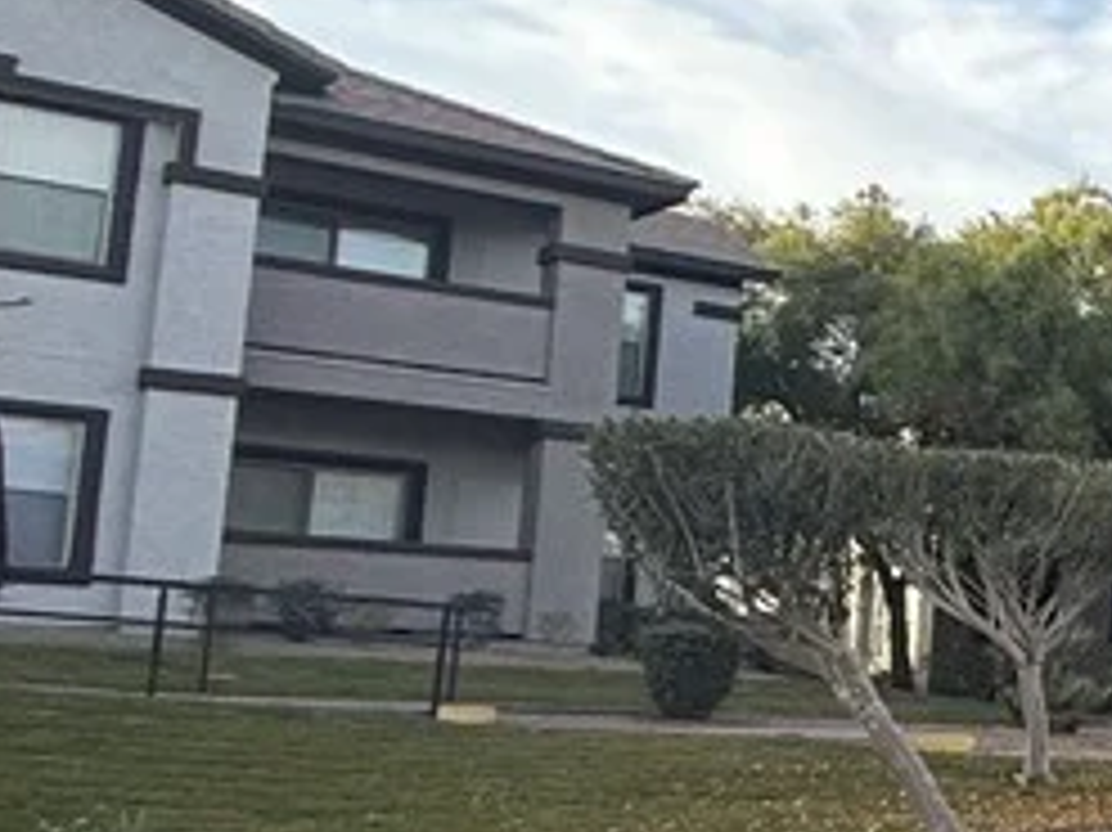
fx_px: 1862
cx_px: 2116
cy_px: 558
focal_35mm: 58
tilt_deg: +5.2
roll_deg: -2.2
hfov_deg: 20.3
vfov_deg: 25.1
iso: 50
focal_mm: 2.22
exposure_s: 1/664
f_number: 2.2
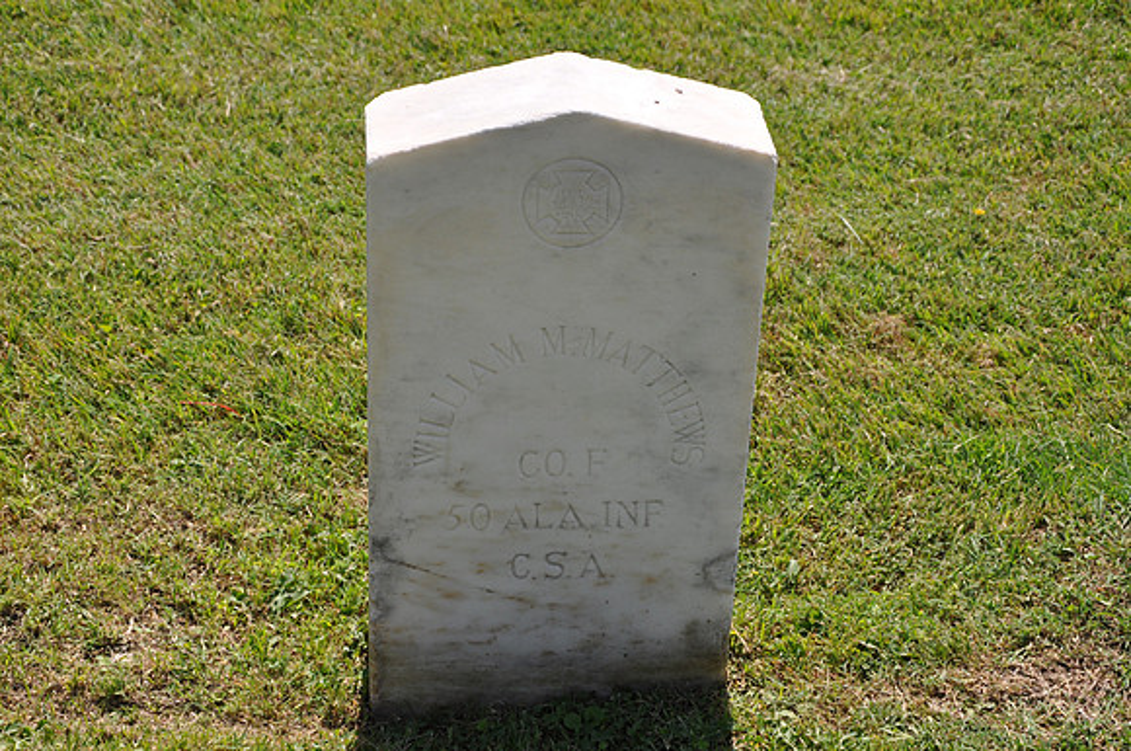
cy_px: 376
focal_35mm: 75
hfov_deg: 27.0
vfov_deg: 18.1
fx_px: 2353
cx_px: 566
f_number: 8
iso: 200
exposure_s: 1/250
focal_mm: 50
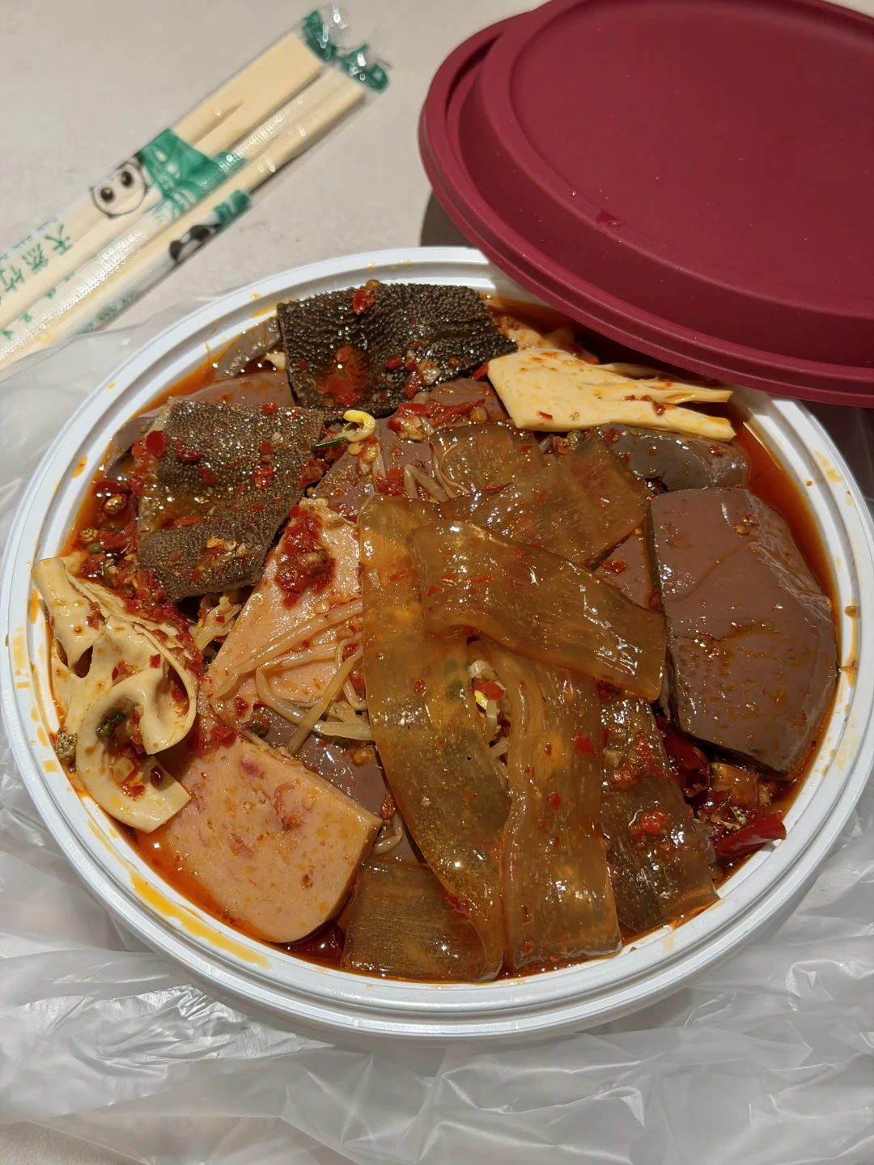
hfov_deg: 30.3
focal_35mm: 48
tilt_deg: -60.1
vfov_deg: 39.7
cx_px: 437
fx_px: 1616
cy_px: 582
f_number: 1.78
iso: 64
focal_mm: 6.76
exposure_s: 1/100
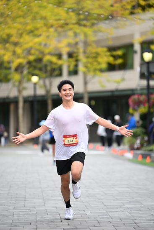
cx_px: 77
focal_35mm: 185
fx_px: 1186
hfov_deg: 7.4
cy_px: 115
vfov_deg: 11.1
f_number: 2.8
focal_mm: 185
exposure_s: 1/2000
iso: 640
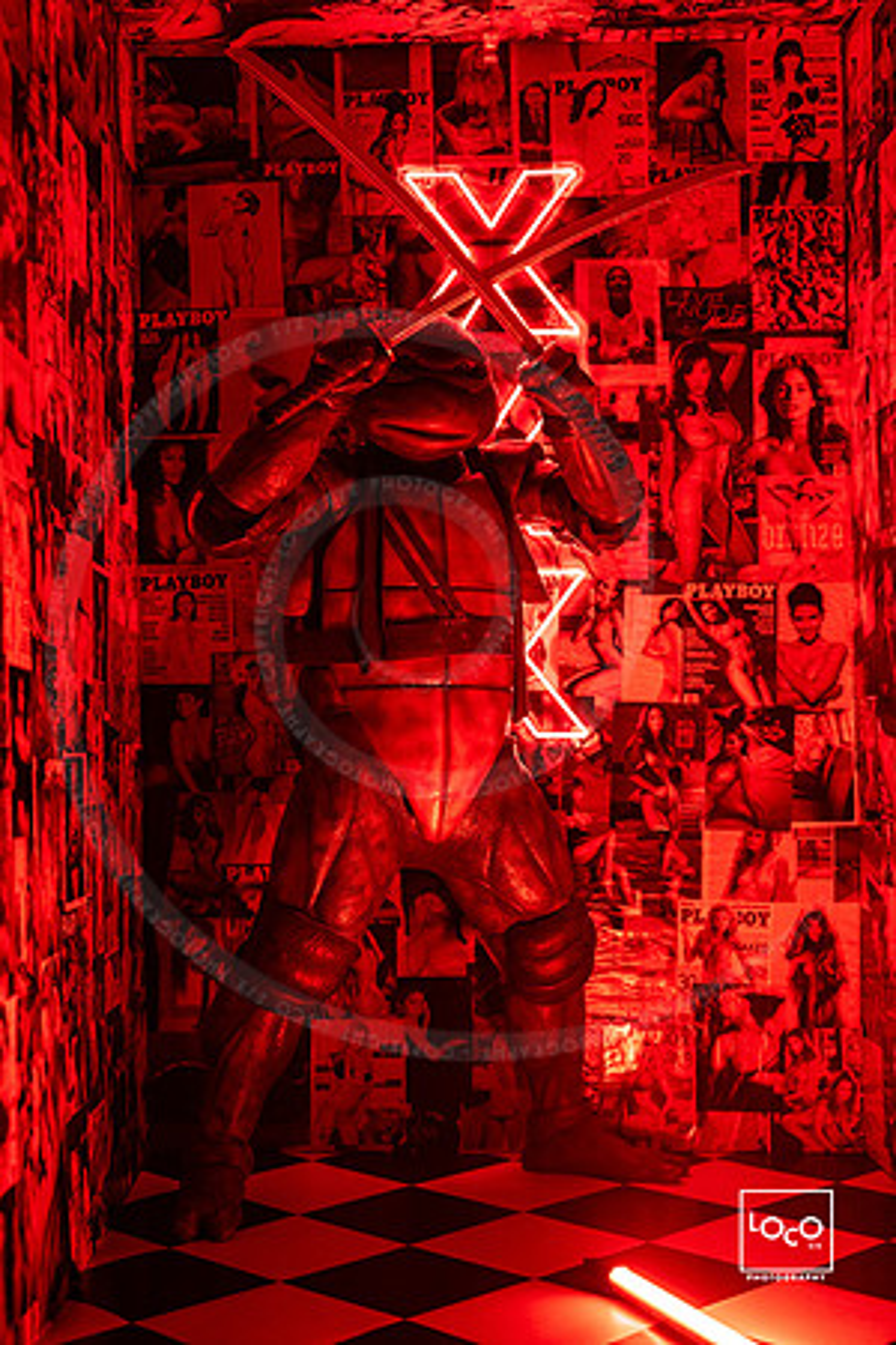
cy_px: 672
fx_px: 1867
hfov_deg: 27.0
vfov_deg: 39.6
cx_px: 448
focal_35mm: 50
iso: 1250
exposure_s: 1/250
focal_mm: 50
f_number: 1.6
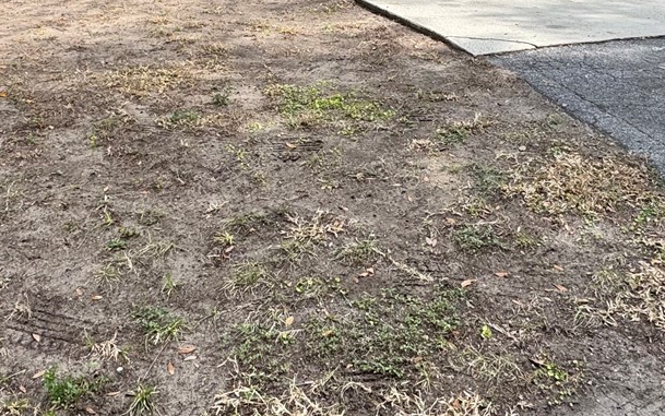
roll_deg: -0.5
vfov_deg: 30.8
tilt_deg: -11.6
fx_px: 707
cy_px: 17
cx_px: 329
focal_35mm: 39
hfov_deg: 50.4
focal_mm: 2.22
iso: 40
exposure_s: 1/533
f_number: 2.2
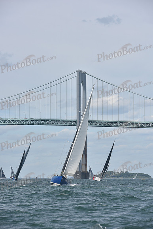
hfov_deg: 9.8
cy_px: 114
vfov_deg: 14.7
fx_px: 892
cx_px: 76
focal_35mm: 140
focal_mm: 140
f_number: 8
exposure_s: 1/800
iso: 320
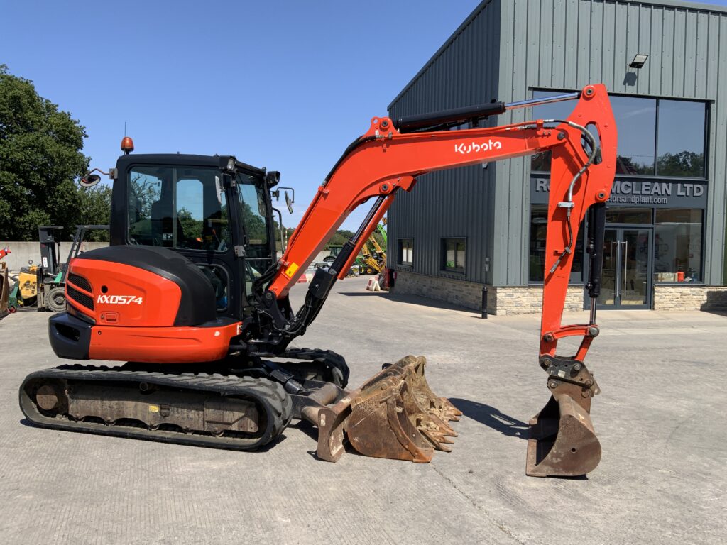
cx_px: 364
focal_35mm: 29
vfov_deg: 48.2
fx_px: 609
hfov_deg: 61.7
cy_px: 272
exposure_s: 1/1577
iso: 16
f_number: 1.8
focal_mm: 3
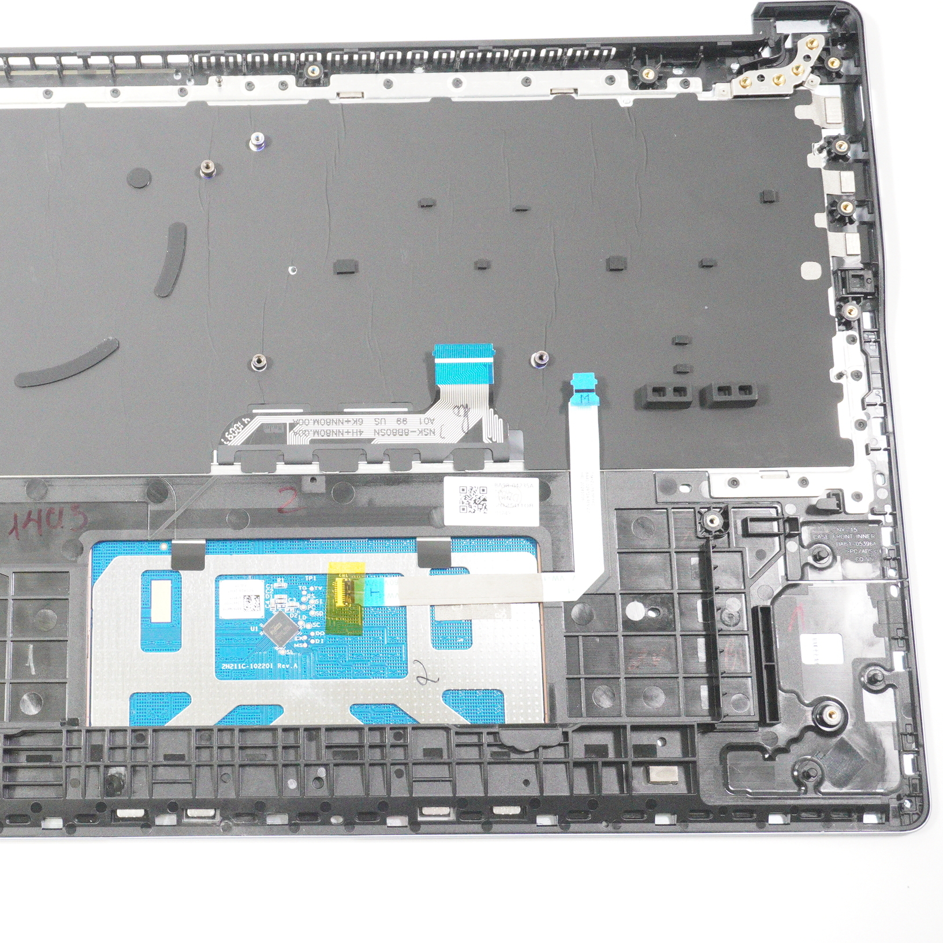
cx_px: 254
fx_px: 1623
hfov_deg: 31.9
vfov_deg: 32.4
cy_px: 479
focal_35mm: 53
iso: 6400
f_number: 5.6
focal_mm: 27
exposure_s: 1/250
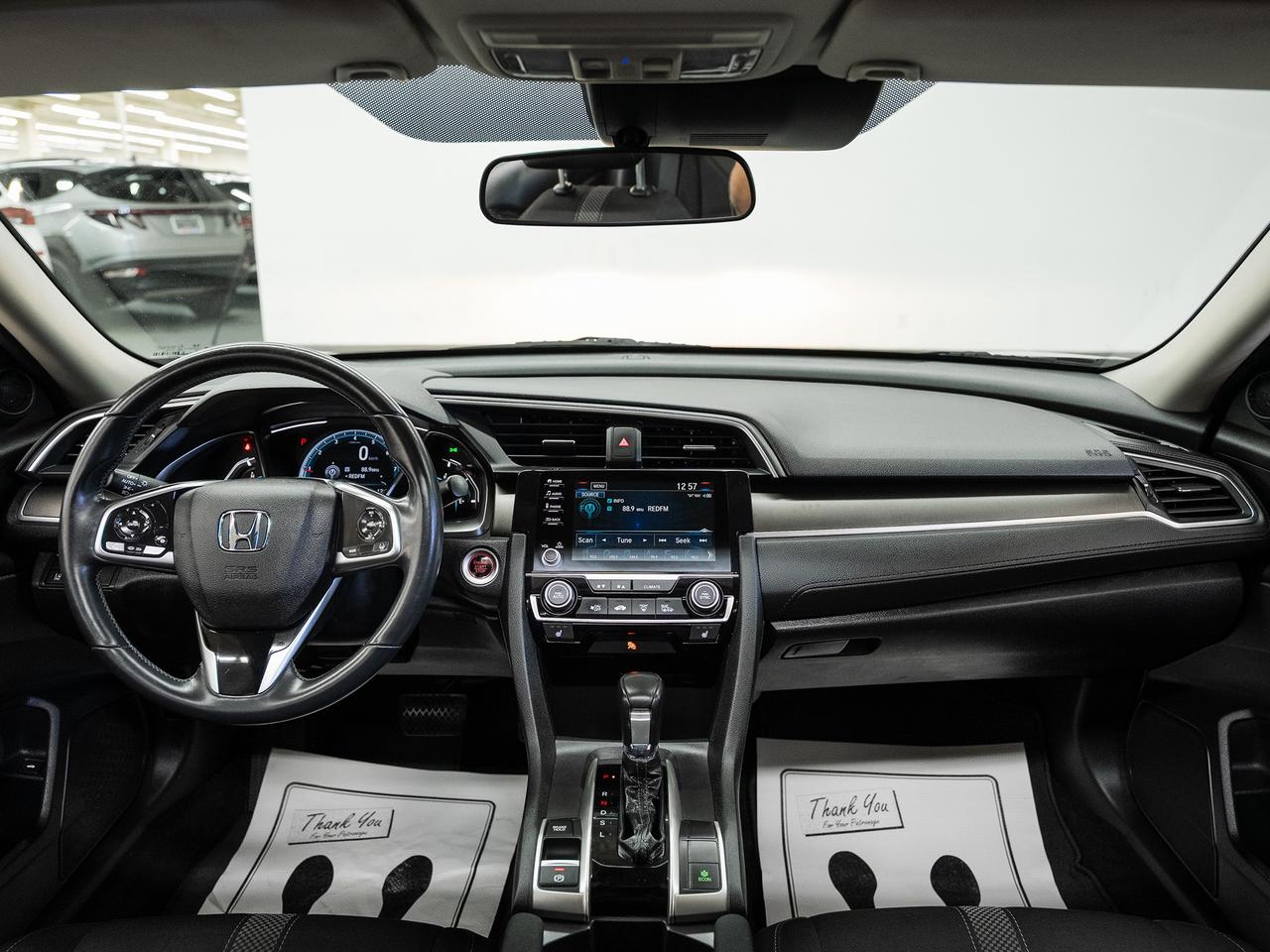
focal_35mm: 26
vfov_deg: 53.1
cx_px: 613
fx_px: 952
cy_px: 476
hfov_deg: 67.4
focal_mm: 24
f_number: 4
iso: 1000
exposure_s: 1/40
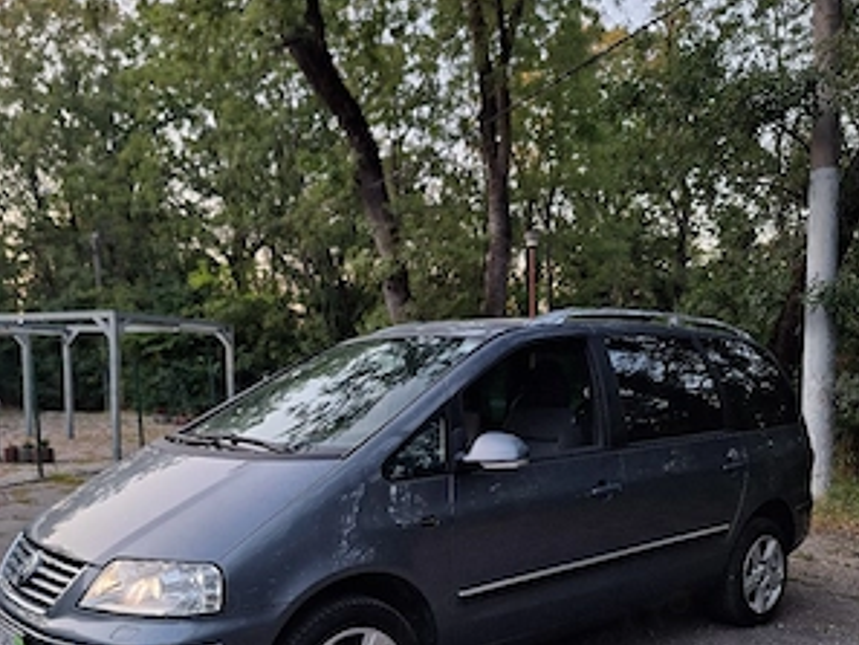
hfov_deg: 58.3
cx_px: 431
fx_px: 770
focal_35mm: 31
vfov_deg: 44.3
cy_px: 466
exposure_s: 1/100
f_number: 1.8
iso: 40
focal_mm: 5.54
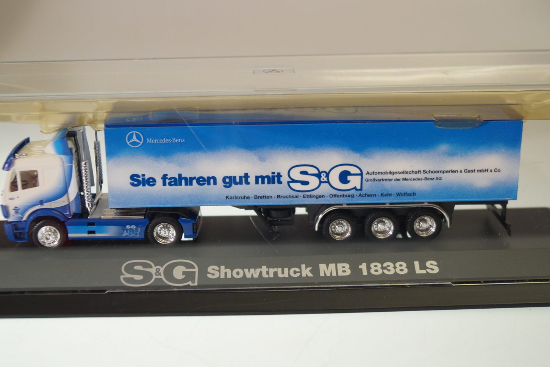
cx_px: 250
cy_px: 138
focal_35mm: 55
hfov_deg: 36.2
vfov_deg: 24.6
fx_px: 840
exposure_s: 1/160
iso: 250
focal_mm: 26
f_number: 4
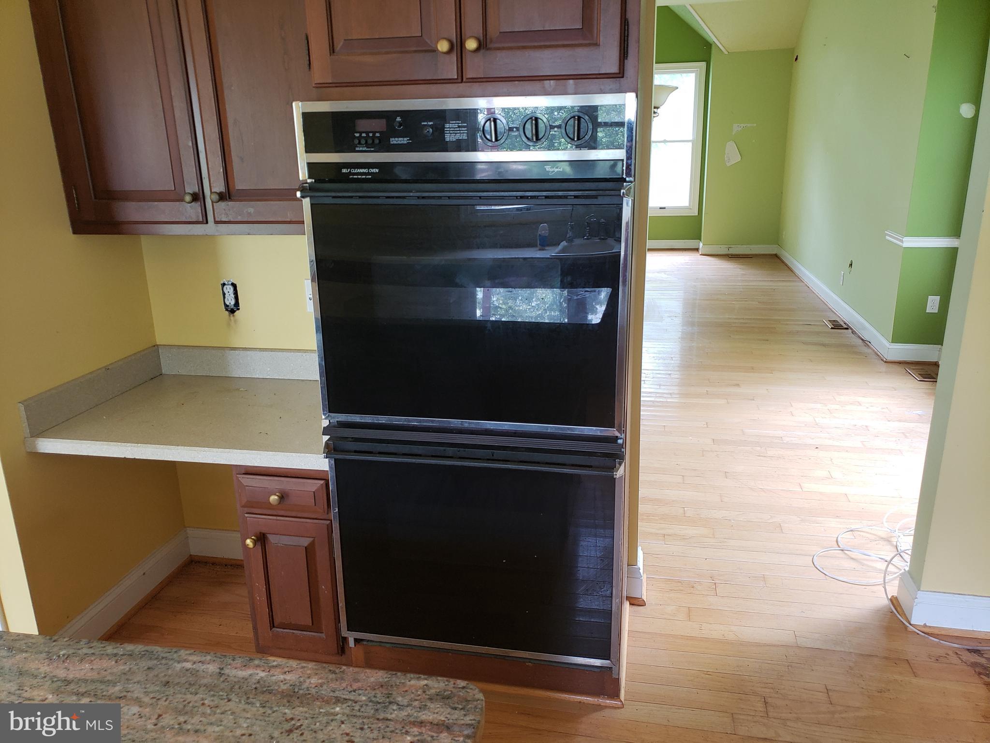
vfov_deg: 53.1
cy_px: 372
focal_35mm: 26
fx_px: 744
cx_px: 495
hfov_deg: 67.3
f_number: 1.5
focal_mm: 4.3
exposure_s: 1/50
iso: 160
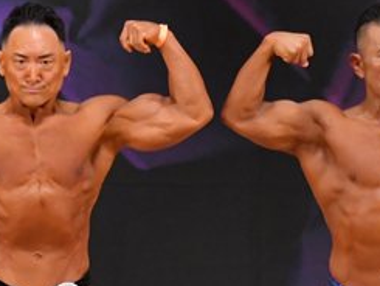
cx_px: 35
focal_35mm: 774
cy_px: 320
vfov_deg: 1.9
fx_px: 8501
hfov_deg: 2.6
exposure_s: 1/400
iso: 5600
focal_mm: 170
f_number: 5.6
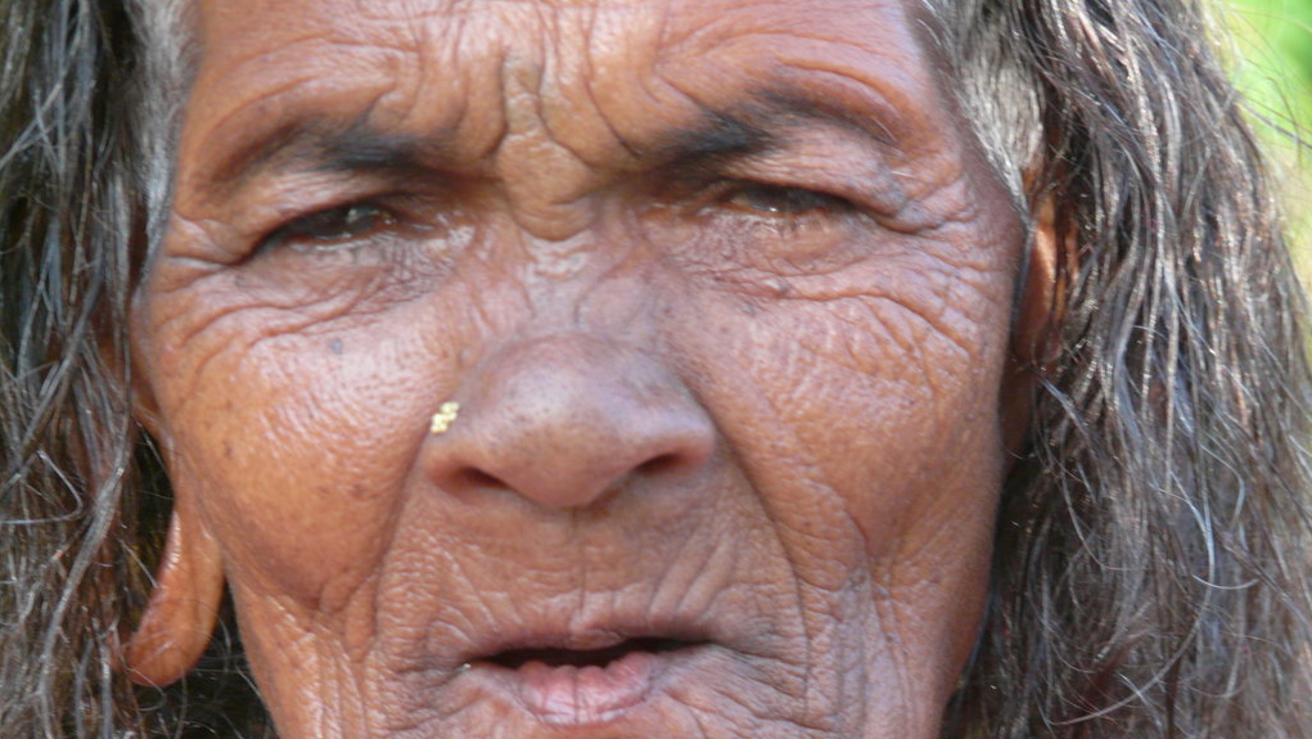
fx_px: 12354
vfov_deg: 3.4
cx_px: 657
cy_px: 479
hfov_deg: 6.1
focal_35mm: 355
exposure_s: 1/100
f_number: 3.6
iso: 200
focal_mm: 53.4
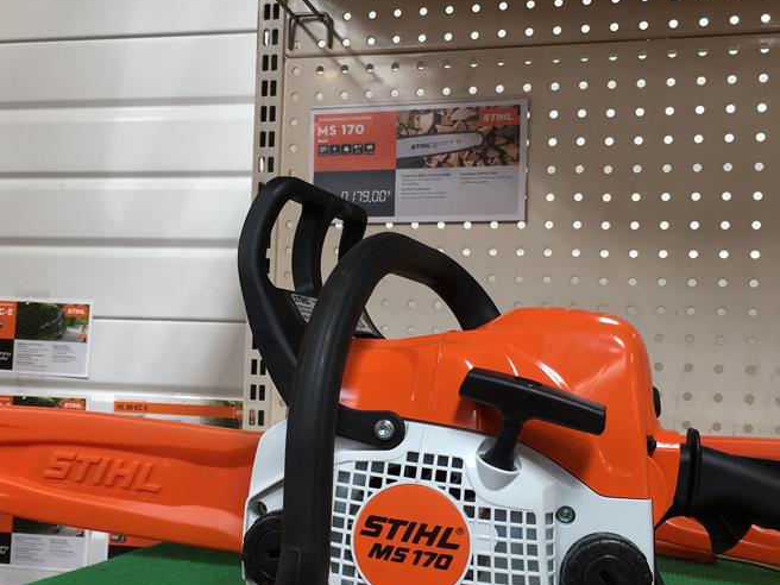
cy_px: 358
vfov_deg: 34.2
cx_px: 375
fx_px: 946
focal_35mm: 42
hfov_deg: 44.8
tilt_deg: +2.0
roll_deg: -2.2
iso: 32
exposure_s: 1/100
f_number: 2.2
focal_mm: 4.15
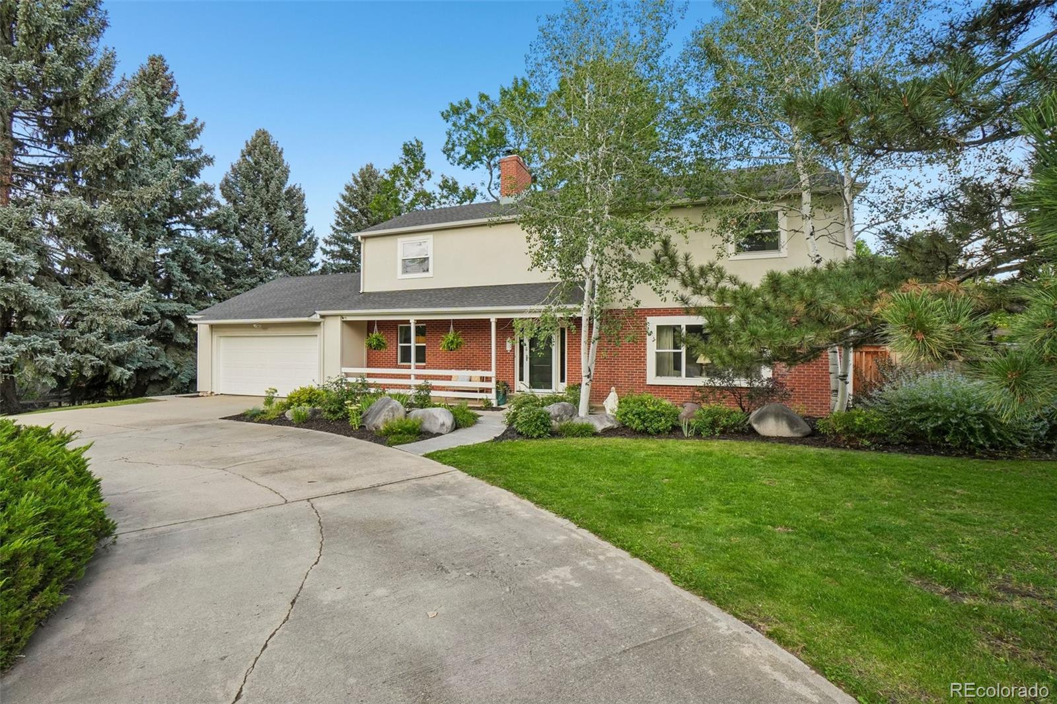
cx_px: 528
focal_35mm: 15
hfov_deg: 100.4
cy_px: 352
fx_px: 440
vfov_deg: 77.3
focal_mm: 10
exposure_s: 1/200
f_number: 8
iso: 400
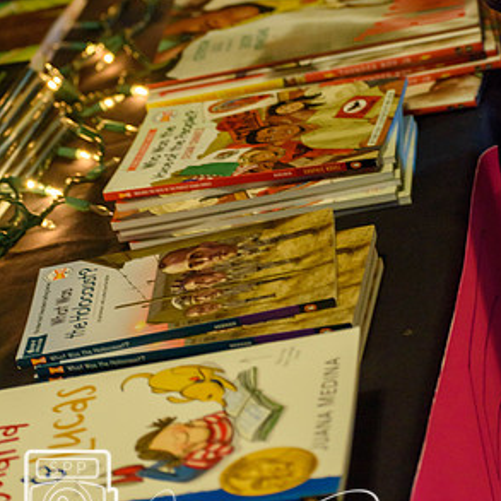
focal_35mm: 137
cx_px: 255
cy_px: 243
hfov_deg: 12.7
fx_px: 2243
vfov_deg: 12.7
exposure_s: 1/125
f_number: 4.5
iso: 3600
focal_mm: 70
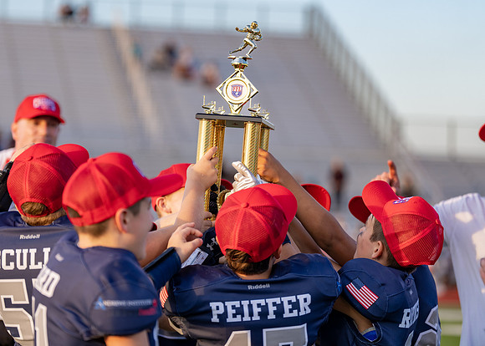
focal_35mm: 137
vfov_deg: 10.5
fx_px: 1887
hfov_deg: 14.6
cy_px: 169
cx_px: 219
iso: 100
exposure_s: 1/400
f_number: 2.8
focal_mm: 122
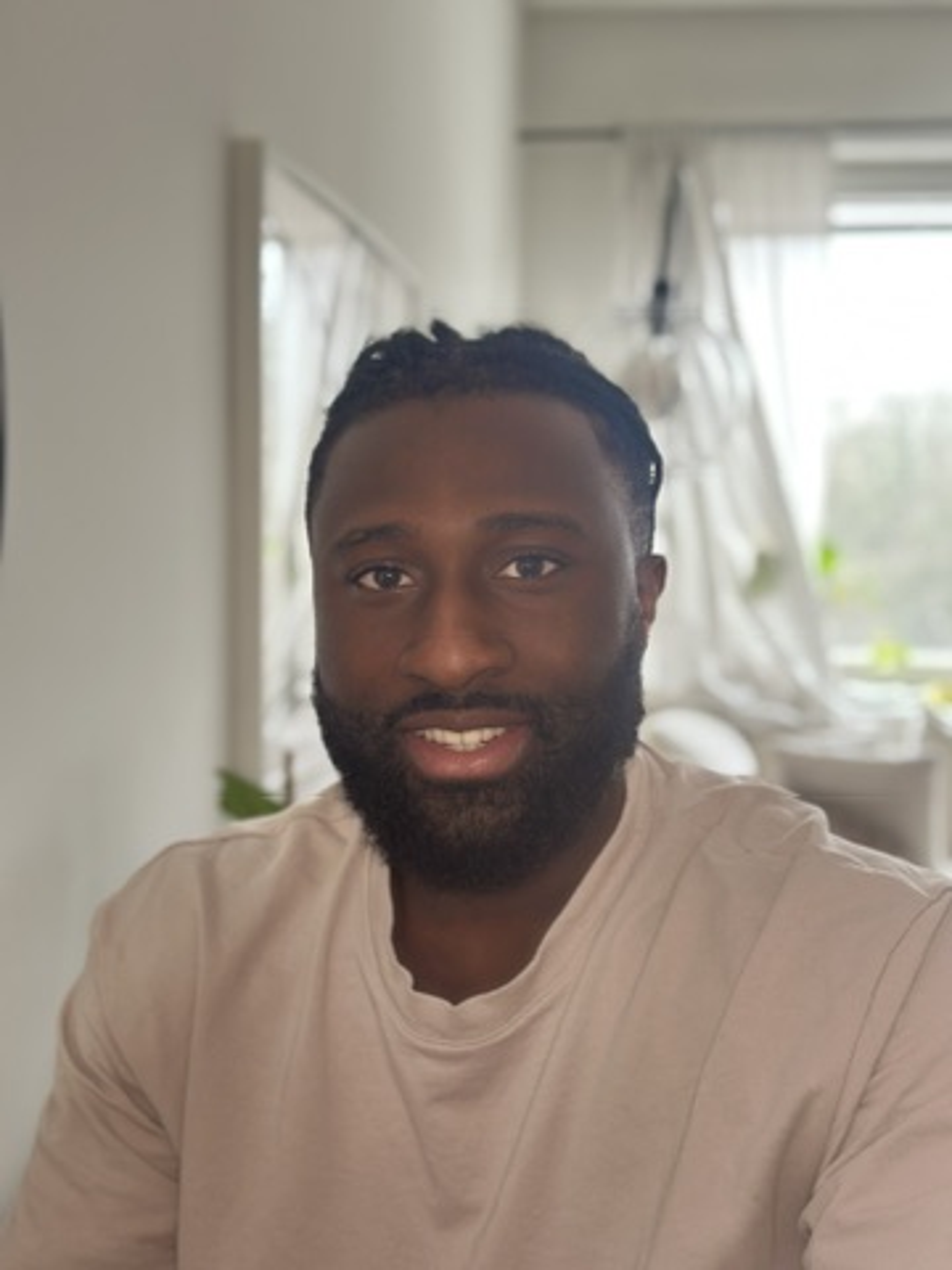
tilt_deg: -2.2
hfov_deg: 30.3
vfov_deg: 39.7
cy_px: 635
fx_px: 1760
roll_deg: -0.7
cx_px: 476
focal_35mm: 48
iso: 125
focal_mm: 6.86
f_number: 1.78
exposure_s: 1/60
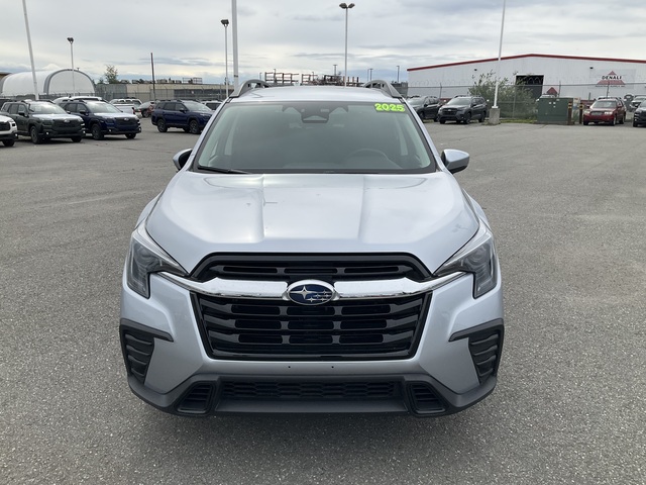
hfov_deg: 61.7
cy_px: 242
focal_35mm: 29
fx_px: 541
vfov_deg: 48.2
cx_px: 323
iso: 25
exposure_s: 1/1912
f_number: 1.8
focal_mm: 3
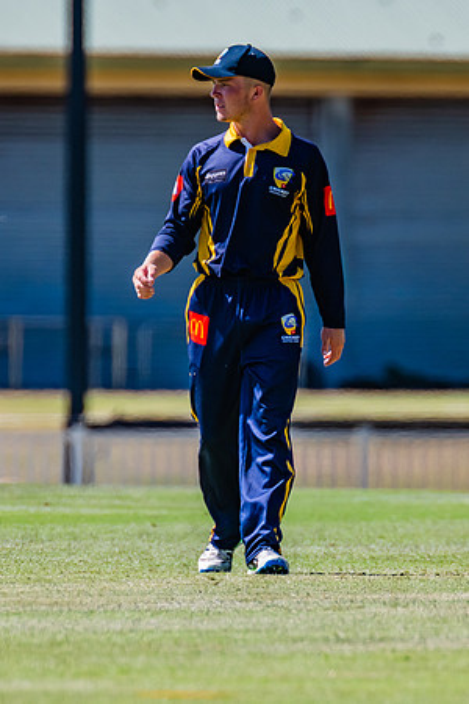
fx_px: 19300
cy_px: 382
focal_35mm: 988
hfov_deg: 1.4
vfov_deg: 2.1
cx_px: 296
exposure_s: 1/2000
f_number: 7.1
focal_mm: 600
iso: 640
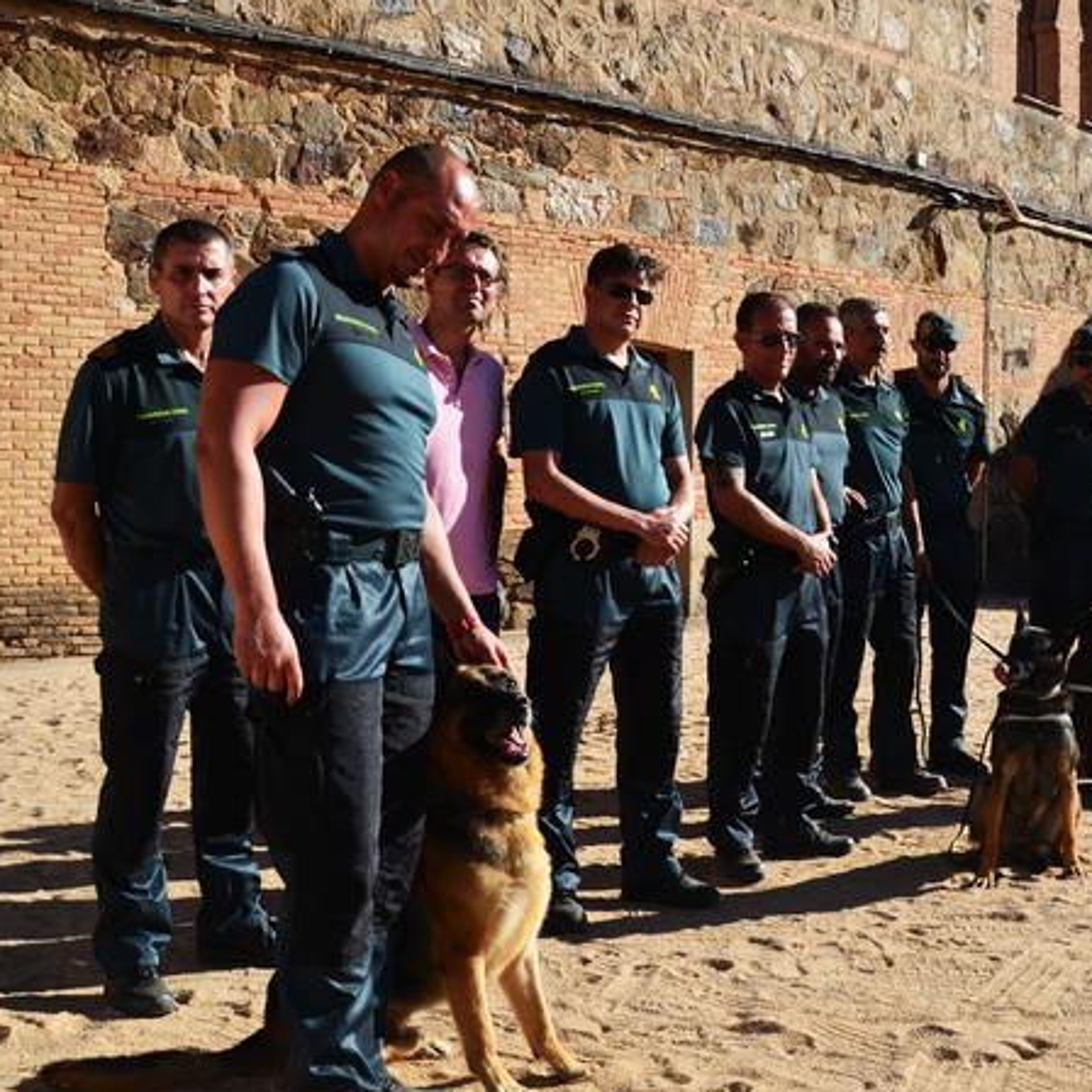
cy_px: 544
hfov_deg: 33.3
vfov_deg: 34.0
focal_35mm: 50
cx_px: 836
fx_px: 1785
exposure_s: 1/200
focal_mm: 22
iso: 250
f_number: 10
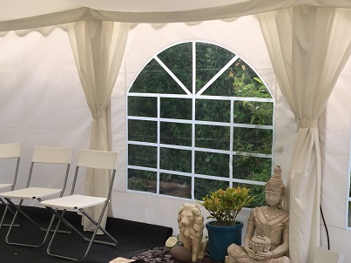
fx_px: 547
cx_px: 225
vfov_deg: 26.8
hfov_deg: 35.3
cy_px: 184
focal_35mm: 54
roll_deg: -3.9
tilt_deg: -9.6
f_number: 2.2
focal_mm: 4.15
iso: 32
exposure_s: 1/520
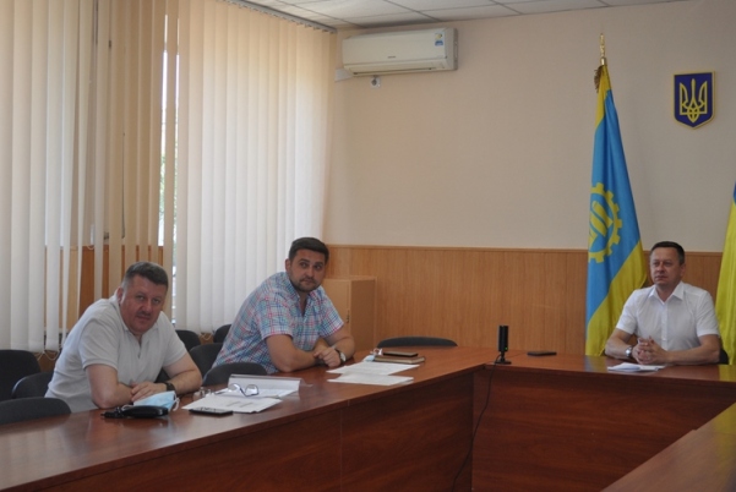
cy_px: 246
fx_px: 1074
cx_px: 368
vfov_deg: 25.8
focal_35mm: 52
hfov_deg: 37.8
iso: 450
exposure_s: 1/125
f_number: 5
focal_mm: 35
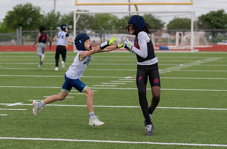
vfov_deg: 10.3
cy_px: 72
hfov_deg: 15.7
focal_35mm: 131
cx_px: 103
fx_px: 824
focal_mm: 88
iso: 100
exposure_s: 1/1250
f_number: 2.8
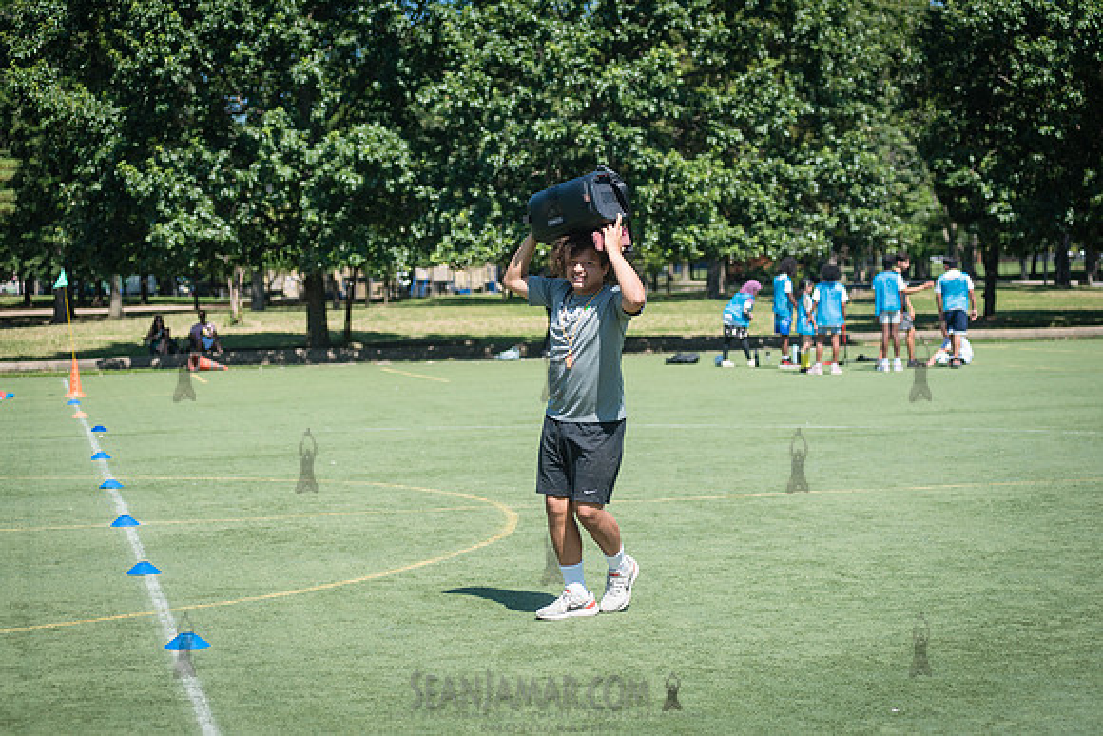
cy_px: 368
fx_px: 2452
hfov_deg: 25.4
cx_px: 552
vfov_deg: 17.1
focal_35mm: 80
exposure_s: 1/1250
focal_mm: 80
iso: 200
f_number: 4
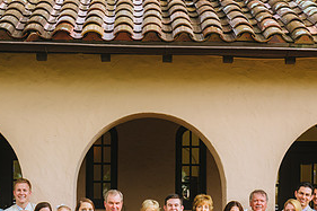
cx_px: 149
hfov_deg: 21.9
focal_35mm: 93
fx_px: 818
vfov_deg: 14.5
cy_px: 206
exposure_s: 1/160
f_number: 4
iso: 250
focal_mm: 45
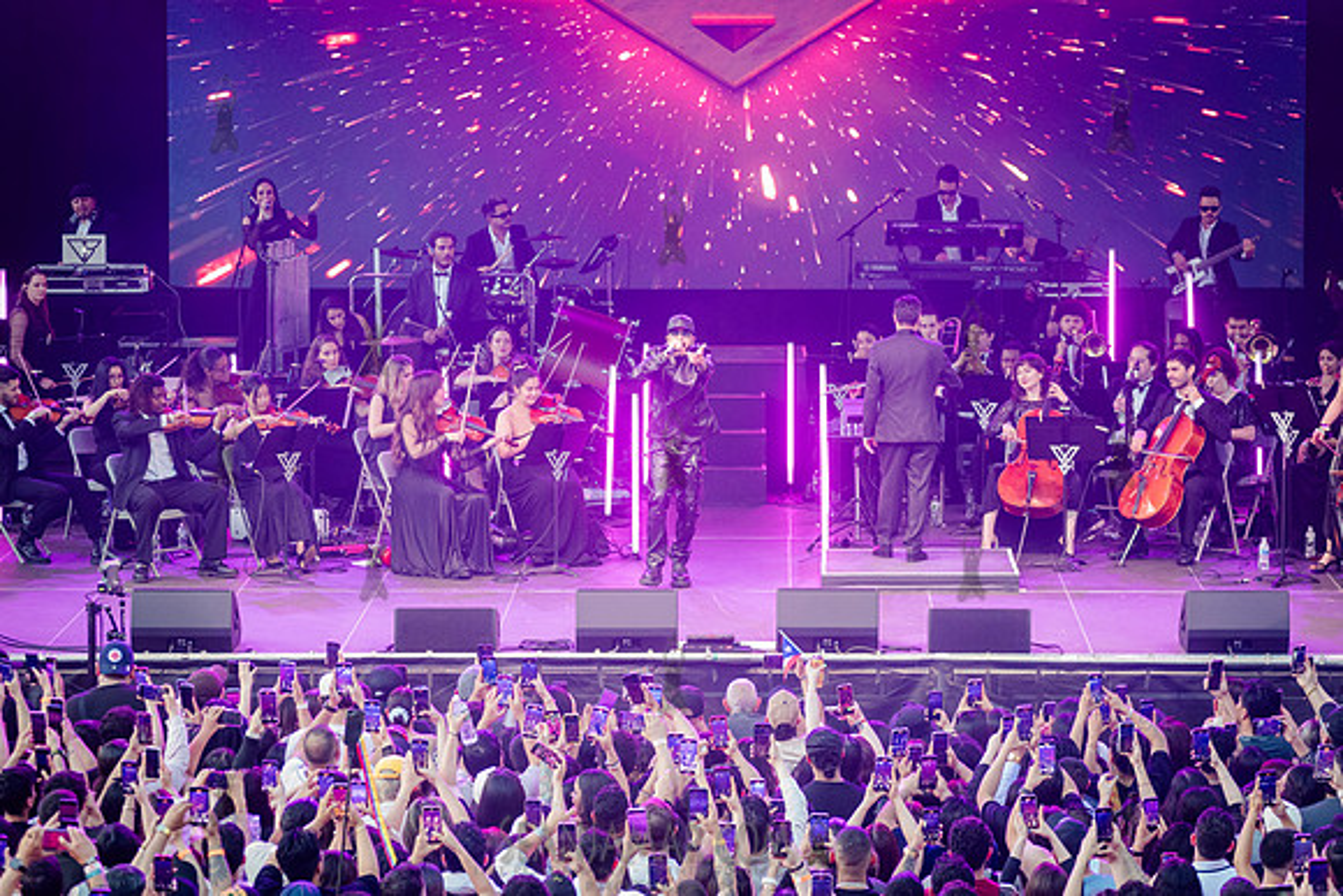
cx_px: 672
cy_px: 448
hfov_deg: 16.4
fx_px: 4667
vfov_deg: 11.0
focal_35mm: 125
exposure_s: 1/320
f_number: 4
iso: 2500
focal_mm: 125
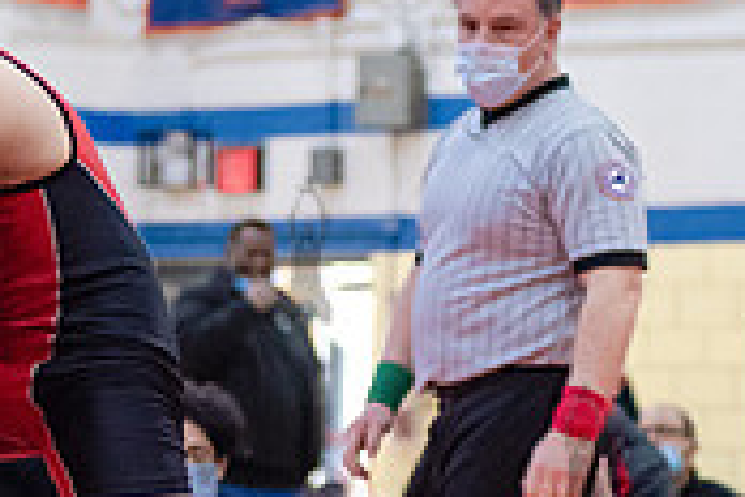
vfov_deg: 5.2
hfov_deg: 7.6
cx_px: -248
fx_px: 5504
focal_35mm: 266
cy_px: 456
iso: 4000
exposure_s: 1/400
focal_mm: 80
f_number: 3.5
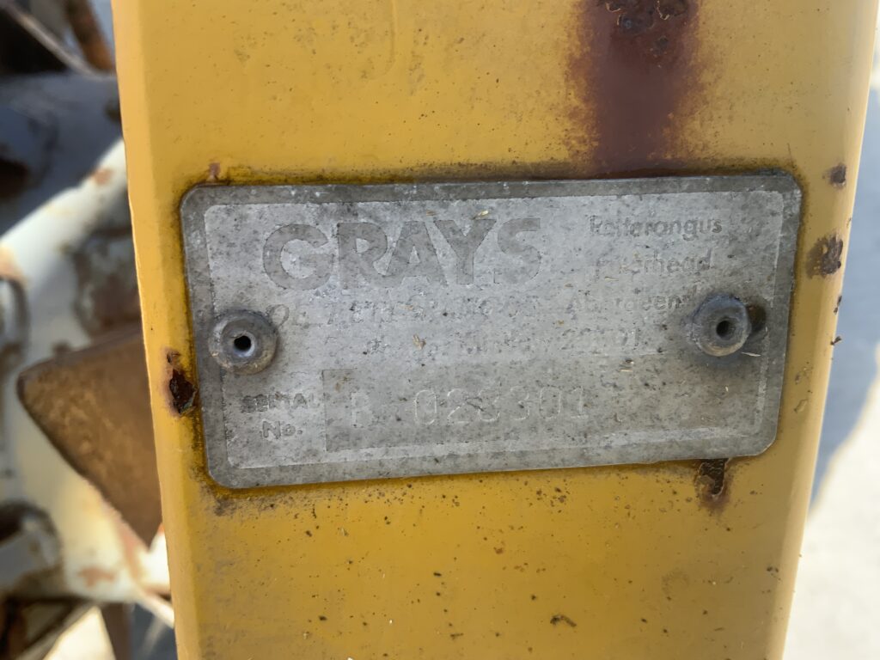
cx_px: 440
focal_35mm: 29
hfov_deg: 61.7
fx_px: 737
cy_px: 330
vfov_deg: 48.2
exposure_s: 1/153
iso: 16
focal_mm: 3
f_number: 1.8
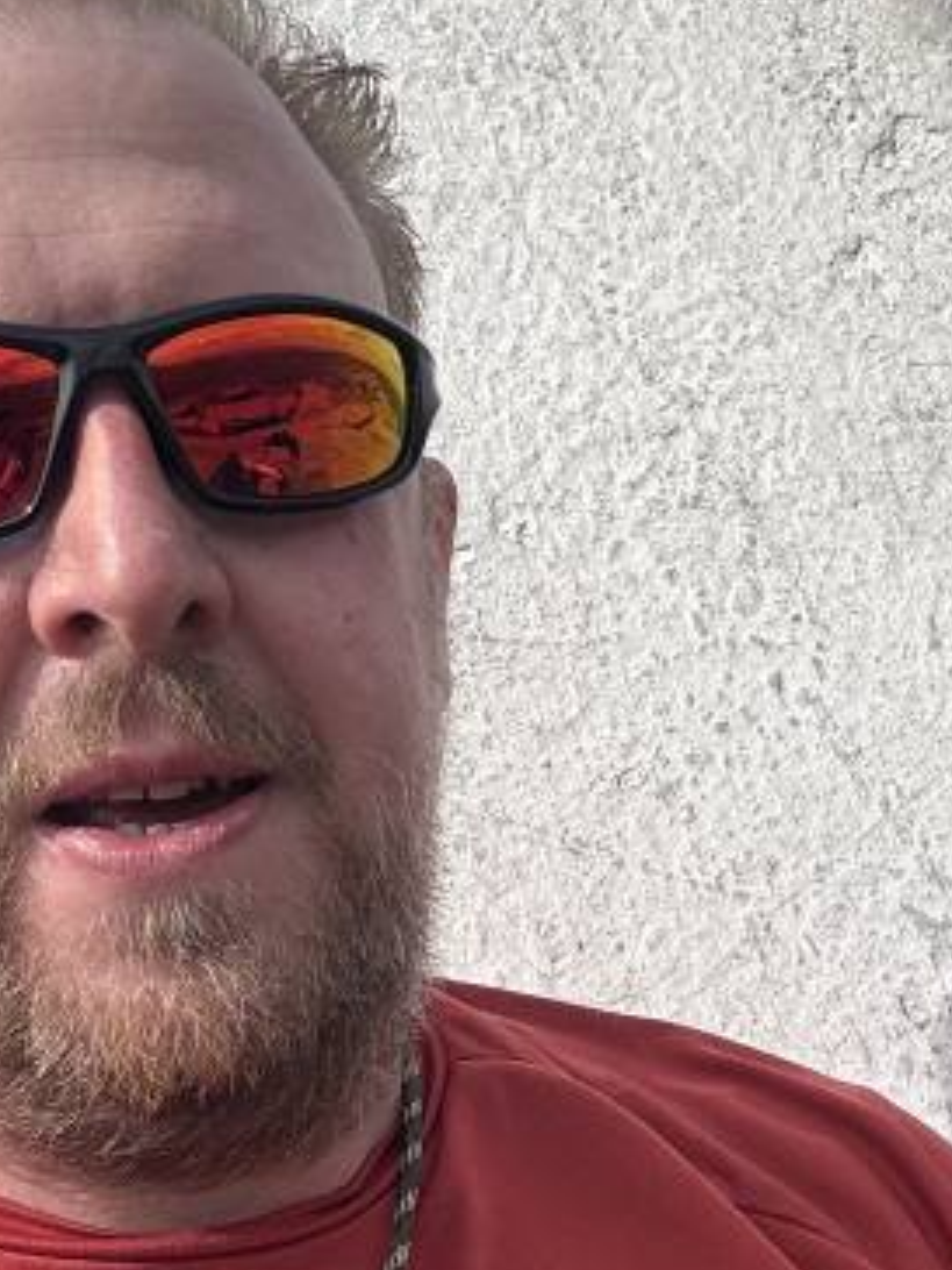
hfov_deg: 22.3
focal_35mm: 66
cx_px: 464
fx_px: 2420
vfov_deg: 29.2
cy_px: 851
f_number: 1.9
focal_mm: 2.69
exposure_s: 1/1739
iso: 25
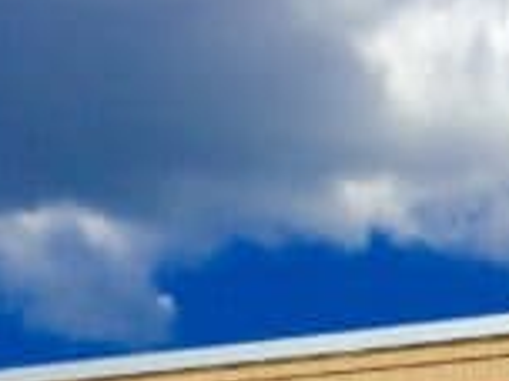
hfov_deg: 12.7
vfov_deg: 9.0
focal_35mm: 155
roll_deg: -1.3
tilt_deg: +5.1
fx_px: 2279
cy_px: 757
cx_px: 328
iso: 25
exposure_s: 1/2203
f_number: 2.4
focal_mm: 3.3
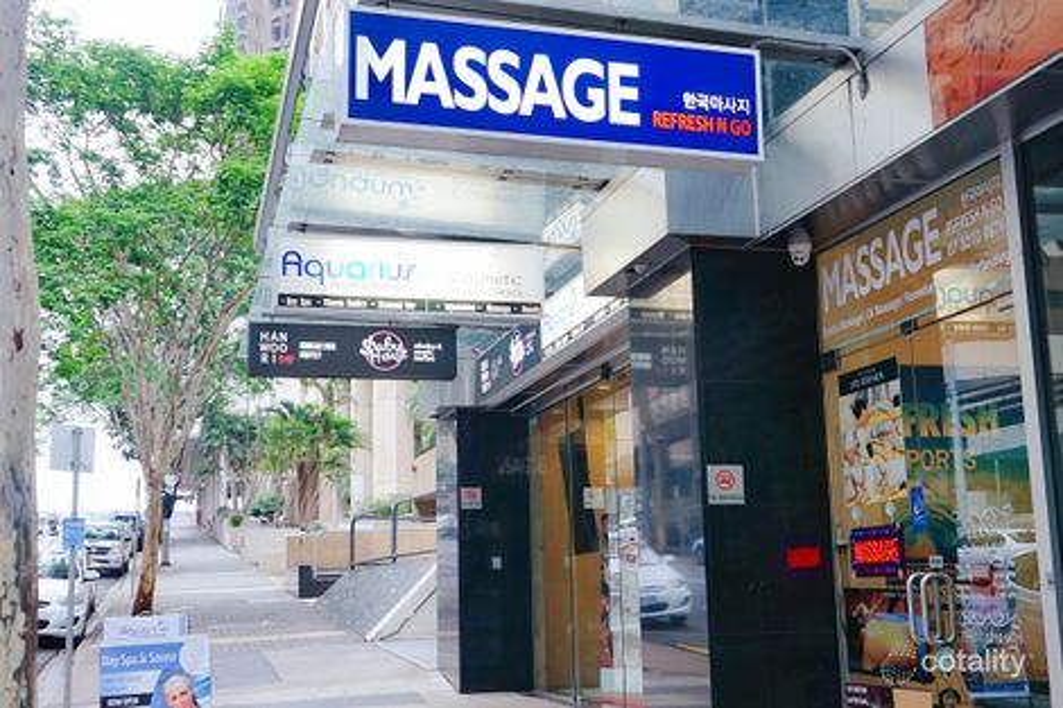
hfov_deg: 46.4
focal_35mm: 42
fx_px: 1240
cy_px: 354
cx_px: 532
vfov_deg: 31.9
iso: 160
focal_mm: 28
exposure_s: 1/60
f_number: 4
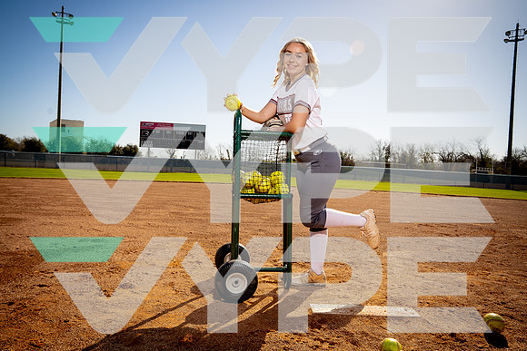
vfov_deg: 49.6
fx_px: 381
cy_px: 176
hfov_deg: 69.4
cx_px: 264
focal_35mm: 26
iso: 100
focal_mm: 26
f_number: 7.1
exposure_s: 1/250
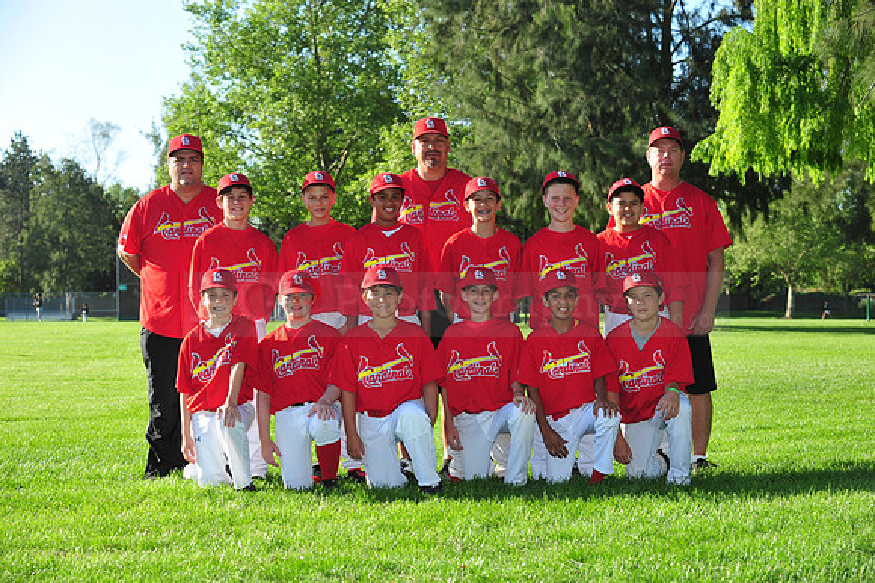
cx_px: 438
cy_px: 292
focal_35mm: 80
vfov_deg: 17.0
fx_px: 1943
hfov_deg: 25.4
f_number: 7.1
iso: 200
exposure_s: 1/320
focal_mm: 80
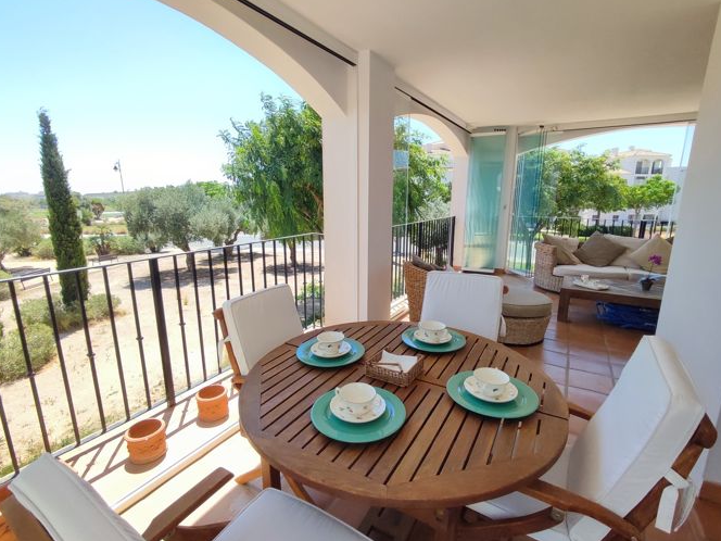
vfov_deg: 74.7
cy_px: 274
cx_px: 353
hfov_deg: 91.0
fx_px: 354
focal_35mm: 17
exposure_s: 1/860
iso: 50
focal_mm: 1.65
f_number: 2.2
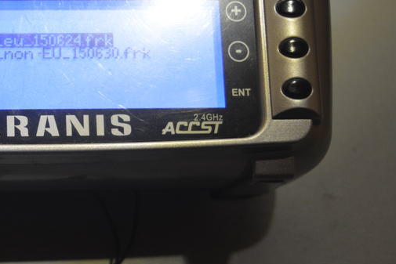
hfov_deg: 21.5
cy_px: 161
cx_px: 15
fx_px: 1012
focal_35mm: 92
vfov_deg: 14.9
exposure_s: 1/60
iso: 640
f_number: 4.2
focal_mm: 31
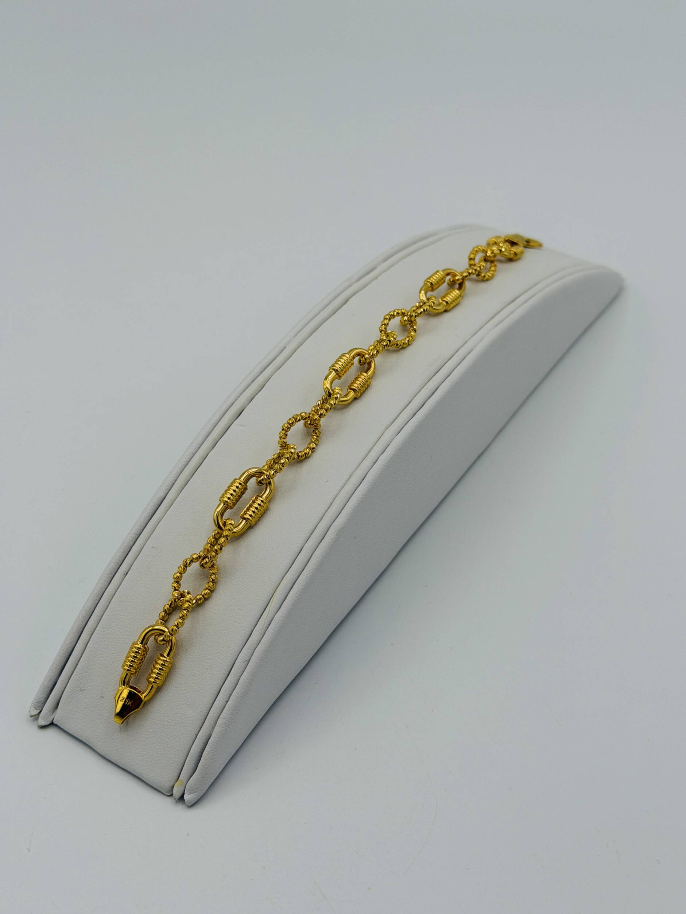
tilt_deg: -44.7
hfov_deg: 29.7
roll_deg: -1.8
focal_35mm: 49
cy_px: 455
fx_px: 1295
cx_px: 347
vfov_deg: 38.9
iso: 64
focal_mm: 6.76
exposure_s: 1/4098
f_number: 1.78
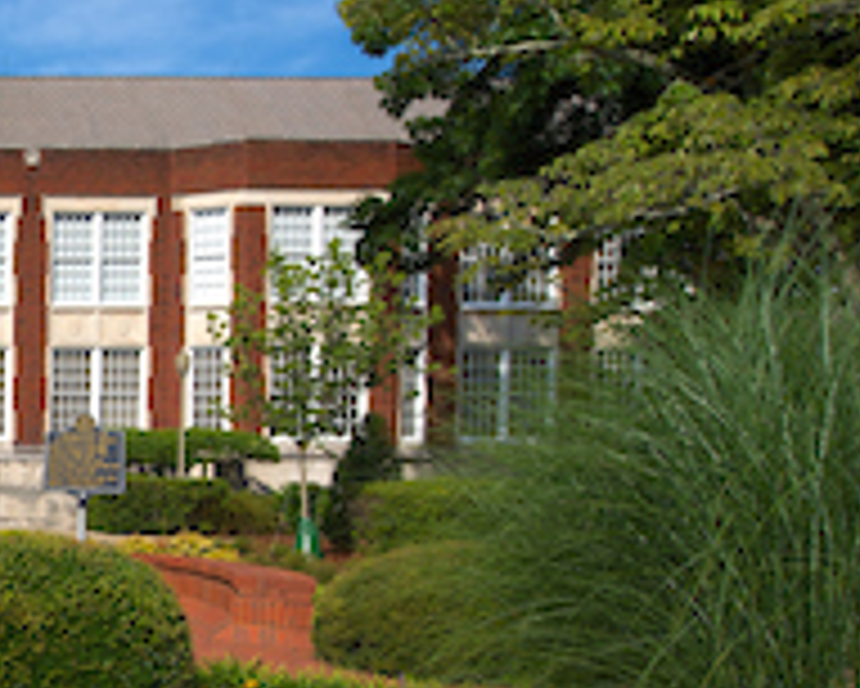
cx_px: -261
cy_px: 504
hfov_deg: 28.8
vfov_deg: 28.3
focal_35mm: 53
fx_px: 1350
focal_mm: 18
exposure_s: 1/100
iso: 63
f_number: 16
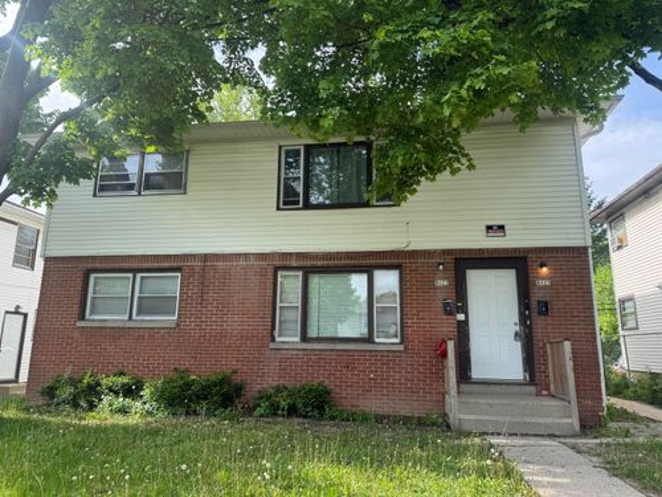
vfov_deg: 56.8
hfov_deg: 71.6
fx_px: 459
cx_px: 331
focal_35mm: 24
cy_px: 248
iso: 80
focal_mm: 6.76
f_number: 1.78
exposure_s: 1/1010
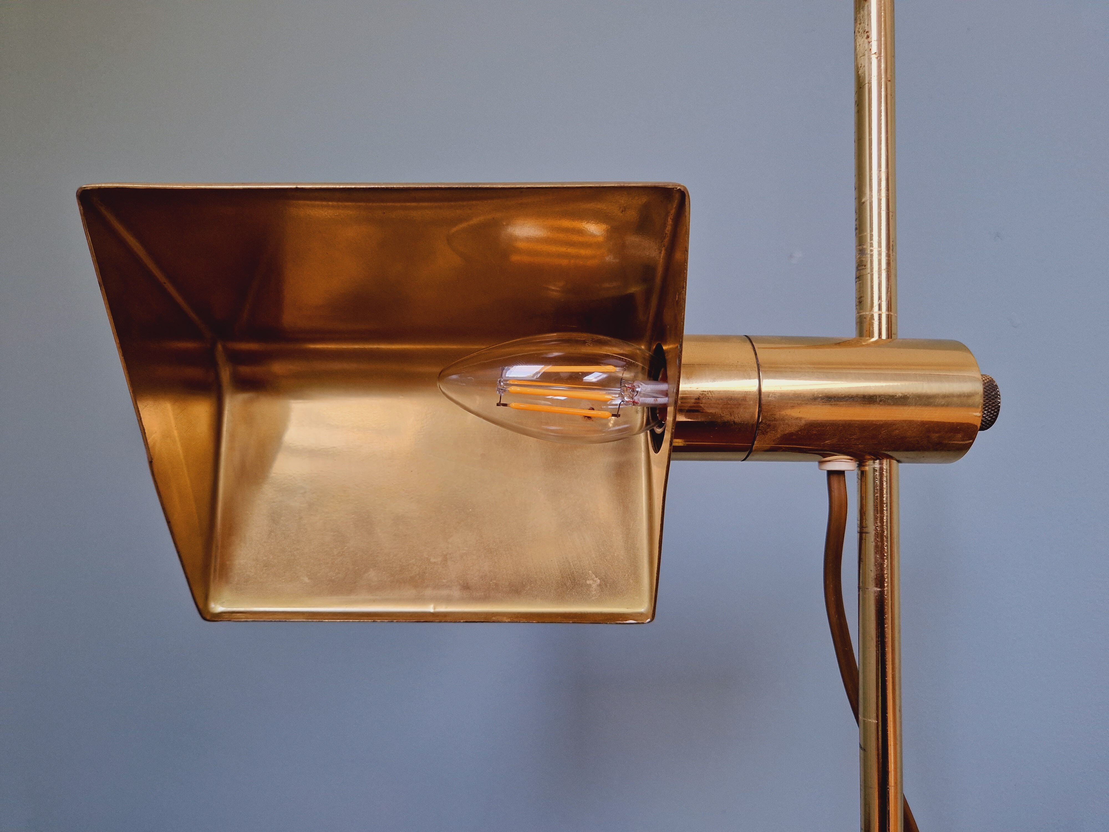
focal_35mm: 23
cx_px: 554
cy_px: 416
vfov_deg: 58.9
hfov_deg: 73.9
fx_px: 737
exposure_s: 1/100
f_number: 1.8
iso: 200
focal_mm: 5.4
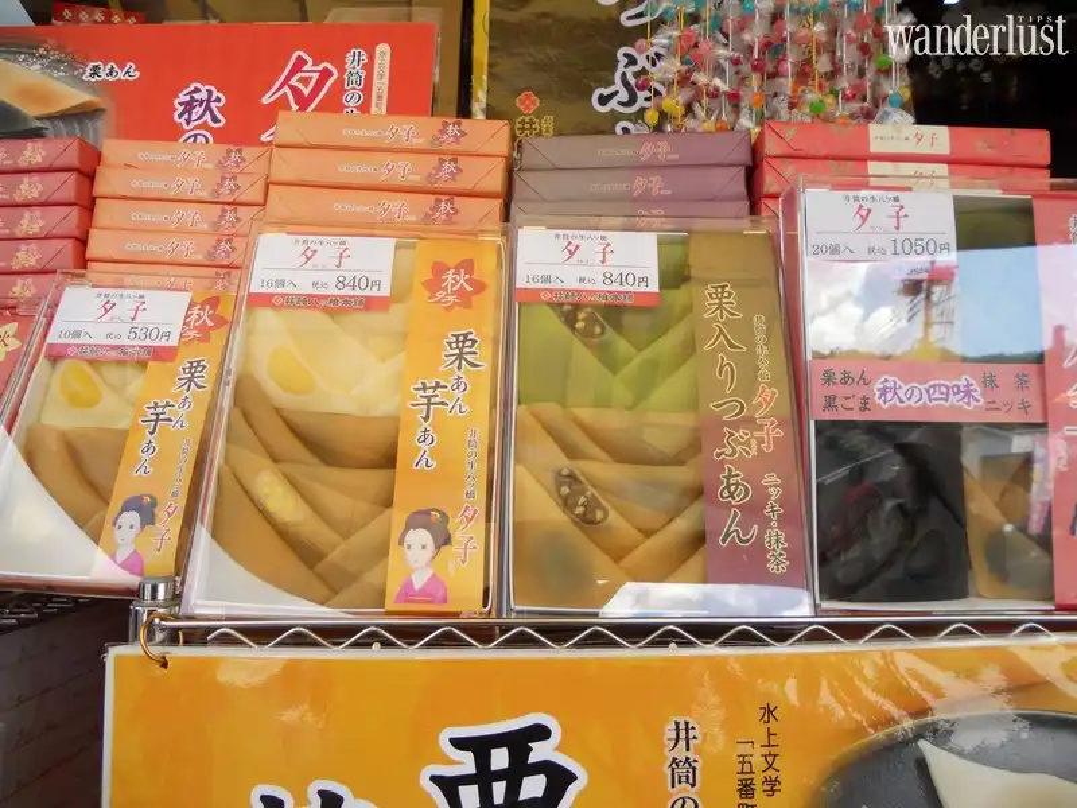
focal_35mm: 27
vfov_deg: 51.4
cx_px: 538
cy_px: 404
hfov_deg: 65.3
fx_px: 840
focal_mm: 4.9
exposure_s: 1/160
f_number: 3.2
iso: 80
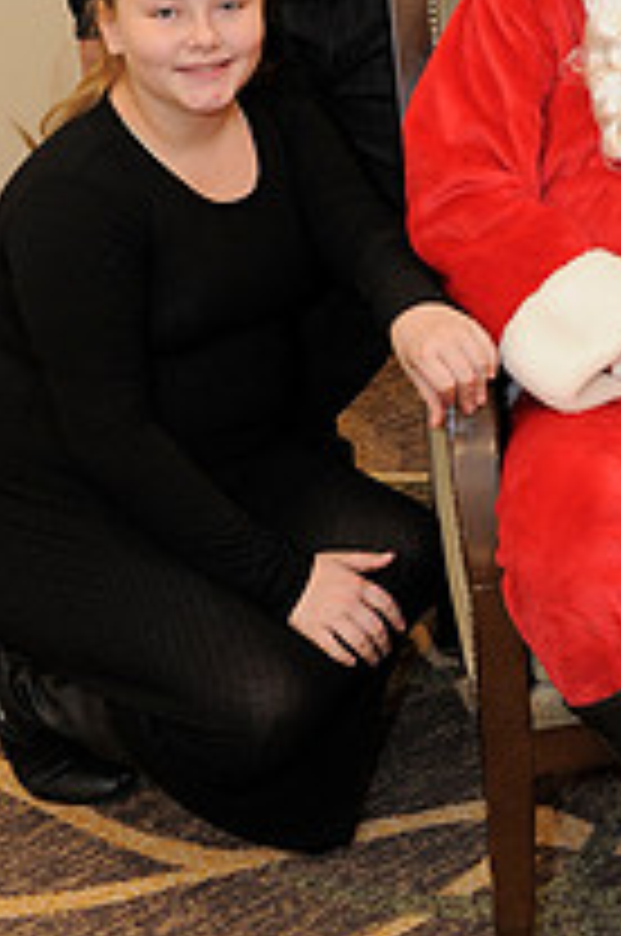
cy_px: 36
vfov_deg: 24.2
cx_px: 756
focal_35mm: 81
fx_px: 2103
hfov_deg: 16.1
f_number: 4
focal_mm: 29
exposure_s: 1/100
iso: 1600
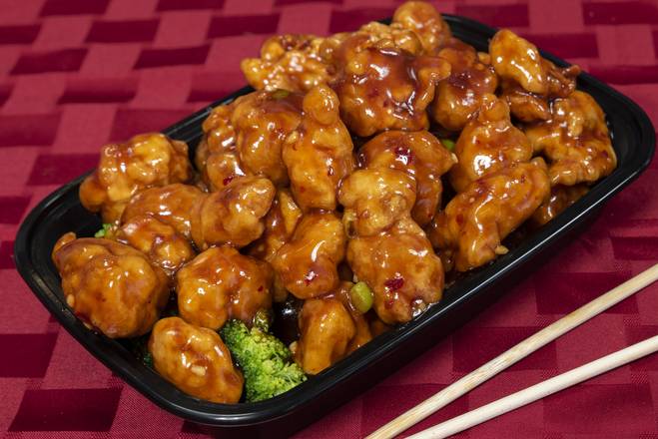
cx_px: 337
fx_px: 1410
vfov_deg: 17.7
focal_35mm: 77
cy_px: 234
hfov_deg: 26.3
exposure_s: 1/125
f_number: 10
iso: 200
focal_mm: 48
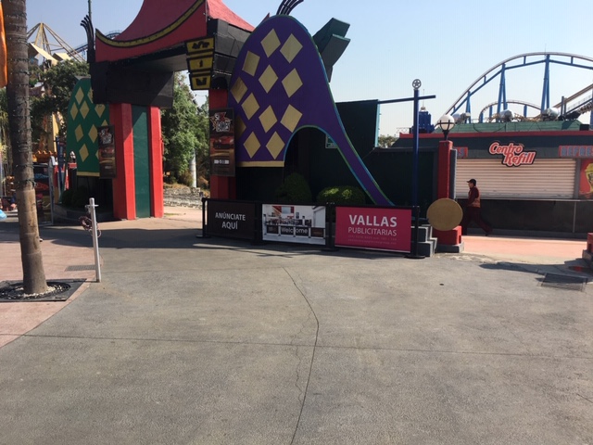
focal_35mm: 29
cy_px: 222
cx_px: 296
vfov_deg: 48.2
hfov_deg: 61.7
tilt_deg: -8.6
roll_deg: -1.3
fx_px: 497
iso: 25
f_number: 2.2
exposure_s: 1/1451
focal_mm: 4.15
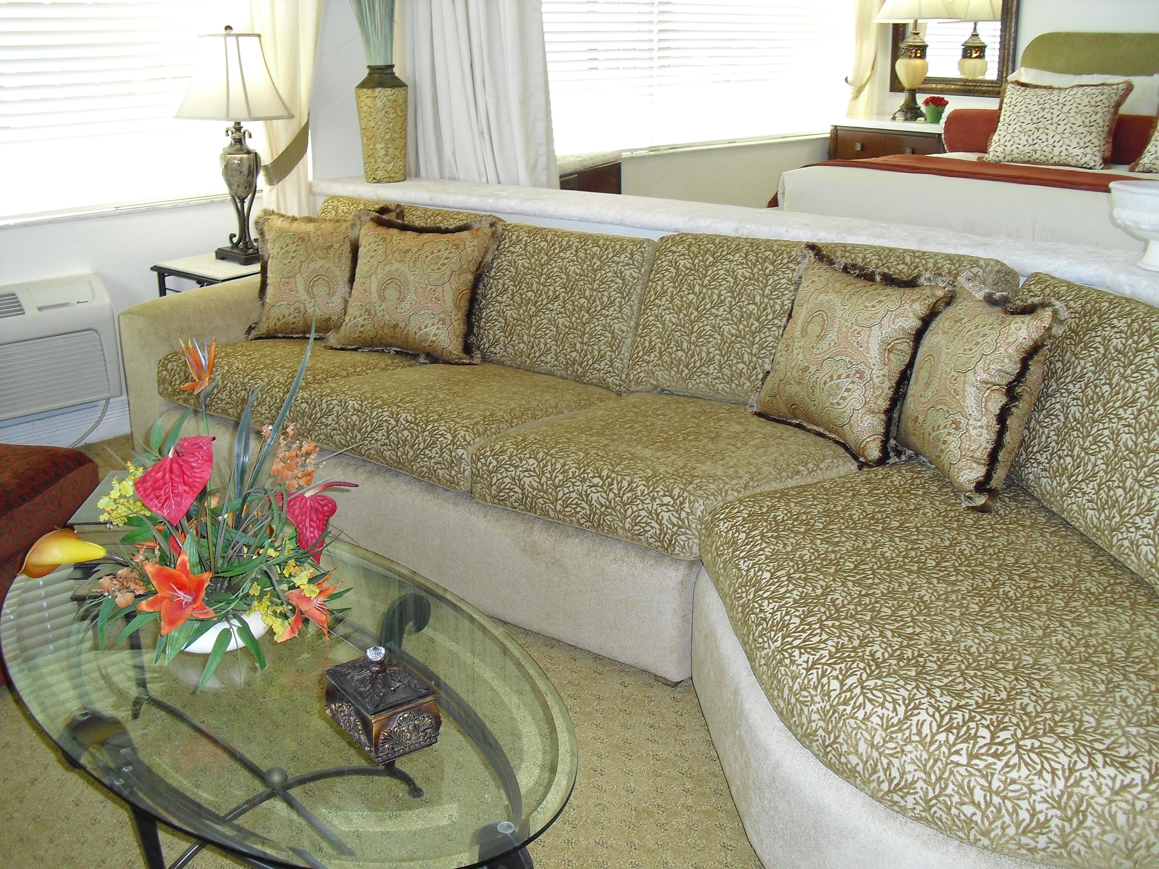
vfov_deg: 39.7
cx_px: 580
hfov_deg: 51.4
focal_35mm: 36
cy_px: 434
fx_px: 1205
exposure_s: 1/60
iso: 200
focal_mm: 6.3
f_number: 3.1
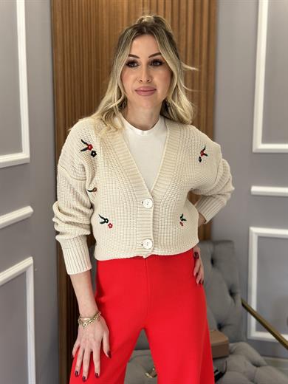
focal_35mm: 48
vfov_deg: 39.7
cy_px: 192
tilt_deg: -9.0
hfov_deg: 30.3
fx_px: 532
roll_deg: -0.7
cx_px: 144
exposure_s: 1/141
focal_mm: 6.86
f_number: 1.78
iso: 100
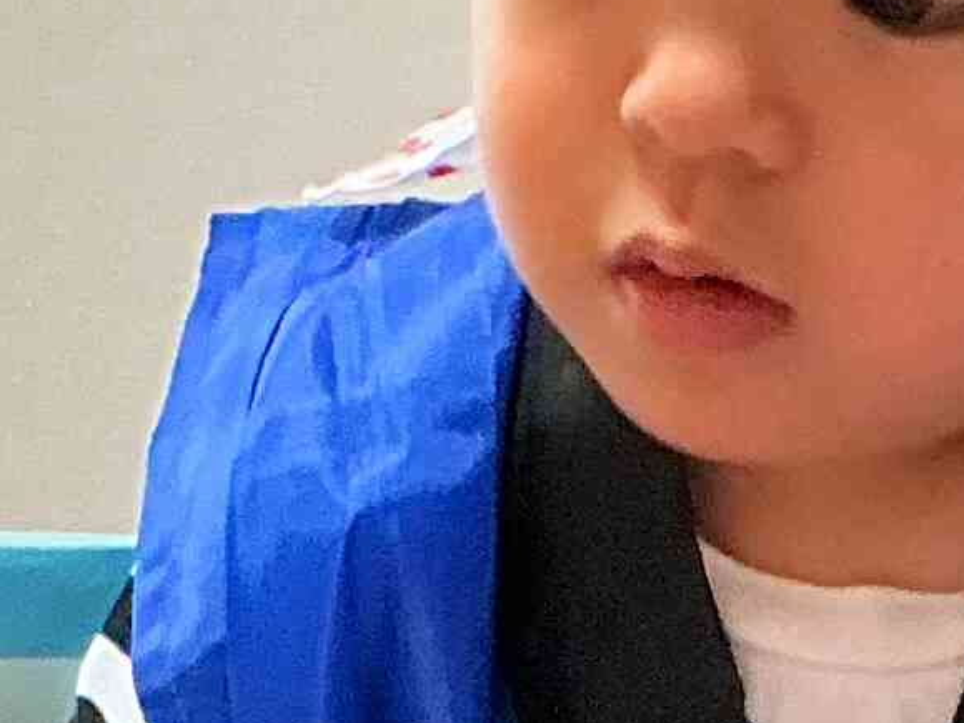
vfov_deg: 7.2
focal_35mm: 202
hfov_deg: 9.5
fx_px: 5624
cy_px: 1106
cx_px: -508
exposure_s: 1/100
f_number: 1.8
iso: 64
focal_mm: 3
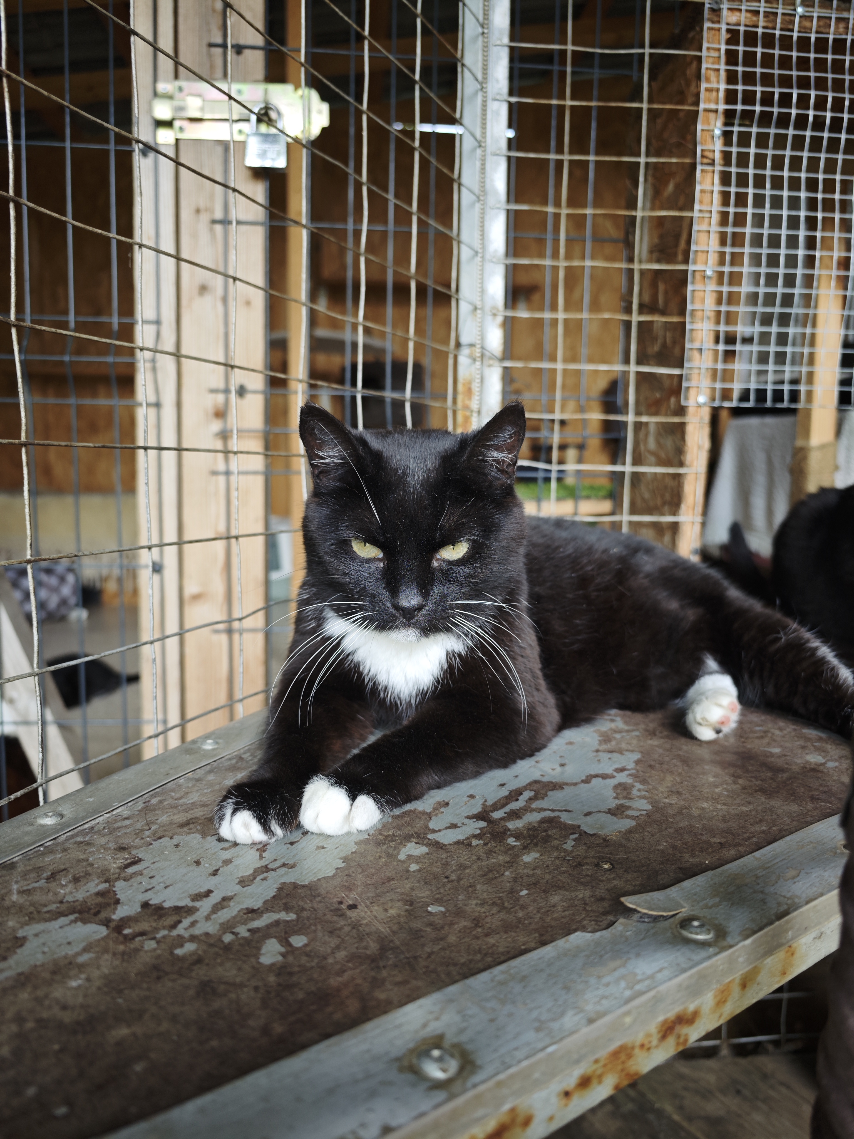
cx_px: 427
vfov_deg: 73.9
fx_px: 757
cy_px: 570
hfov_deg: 58.9
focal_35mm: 23
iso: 80
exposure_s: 1/100
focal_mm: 8.72
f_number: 2
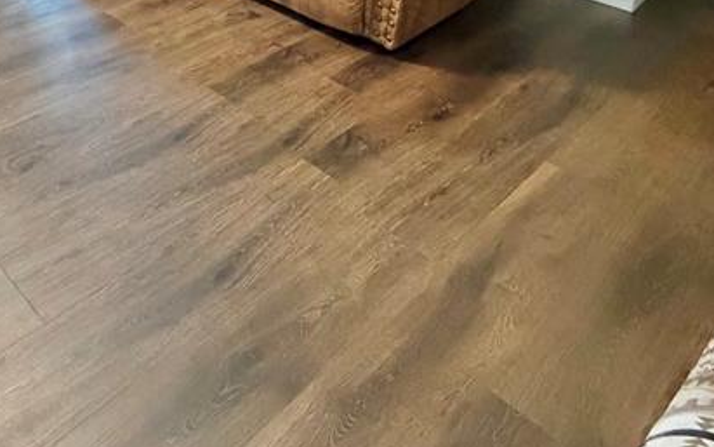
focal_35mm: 37
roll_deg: +0.3
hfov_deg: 45.5
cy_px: -212
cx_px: 19
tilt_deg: -10.1
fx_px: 720
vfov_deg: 26.0
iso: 1000
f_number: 2.2
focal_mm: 2.22
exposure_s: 1/40
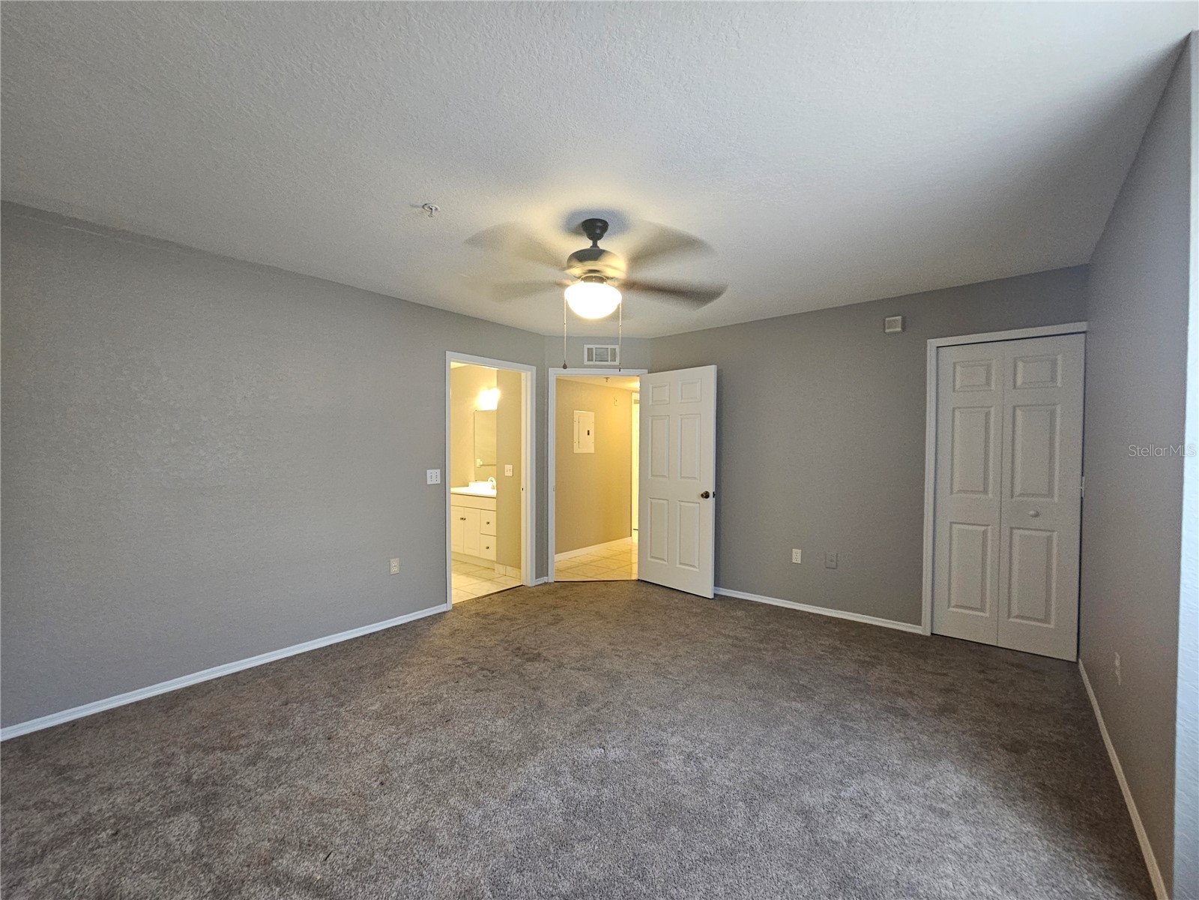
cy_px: 450
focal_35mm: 13
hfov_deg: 106.2
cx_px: 600
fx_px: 450
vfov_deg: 89.9
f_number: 2.2
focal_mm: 2.2
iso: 320
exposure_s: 1/30
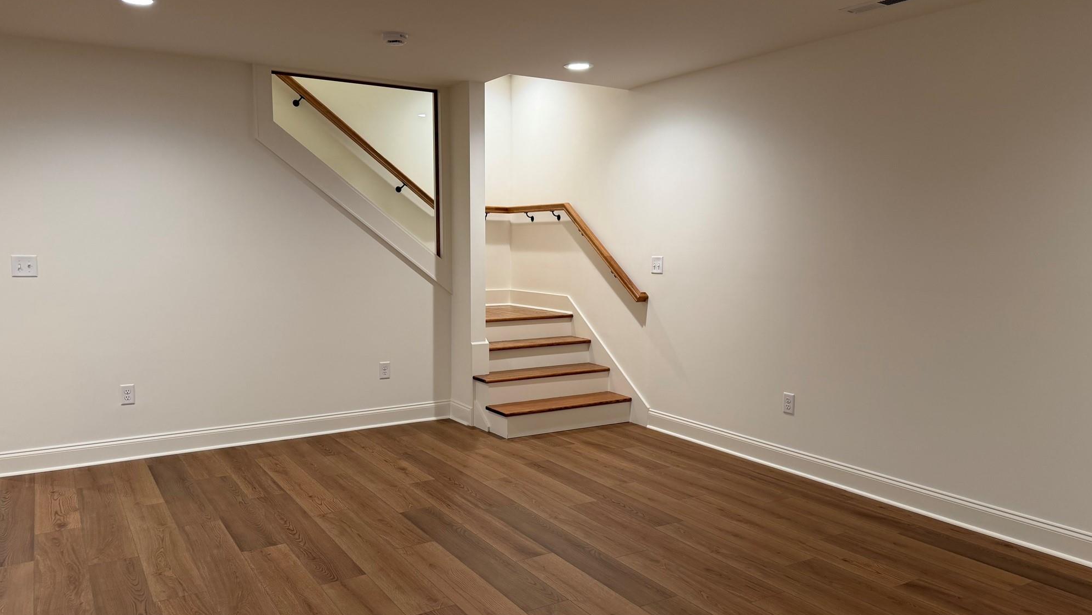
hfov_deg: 69.8
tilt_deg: -6.7
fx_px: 782
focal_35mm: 27
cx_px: 536
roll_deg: -0.2
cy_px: 331
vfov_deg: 42.9
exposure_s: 1/60
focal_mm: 6.76
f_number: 1.78
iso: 125
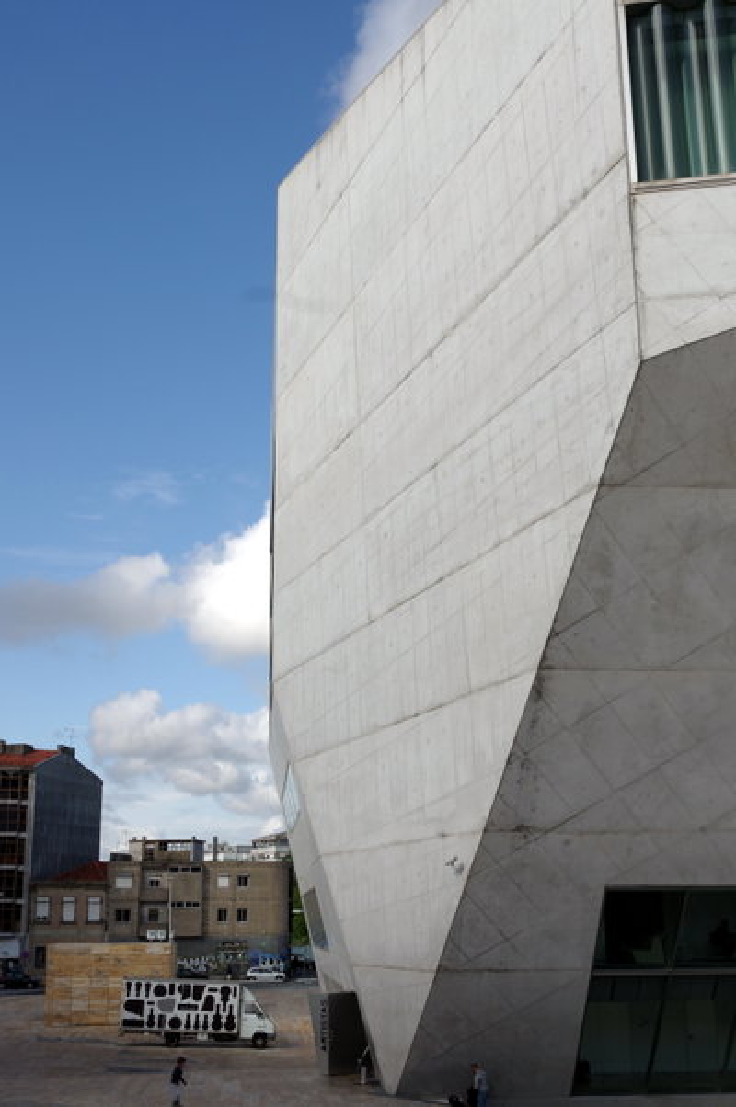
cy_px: 554
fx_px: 1291
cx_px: 368
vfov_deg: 46.4
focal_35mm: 42
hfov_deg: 31.8
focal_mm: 28.13
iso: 320
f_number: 10
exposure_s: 1/800
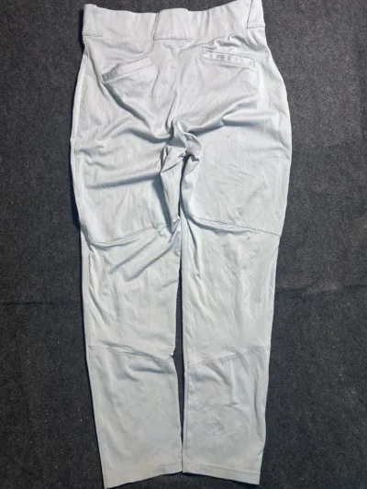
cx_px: 184
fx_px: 367
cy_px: 244
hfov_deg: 53.1
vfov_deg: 67.3
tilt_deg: -61.2
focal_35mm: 26
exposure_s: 1/50
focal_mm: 5.7
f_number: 1.5
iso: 64
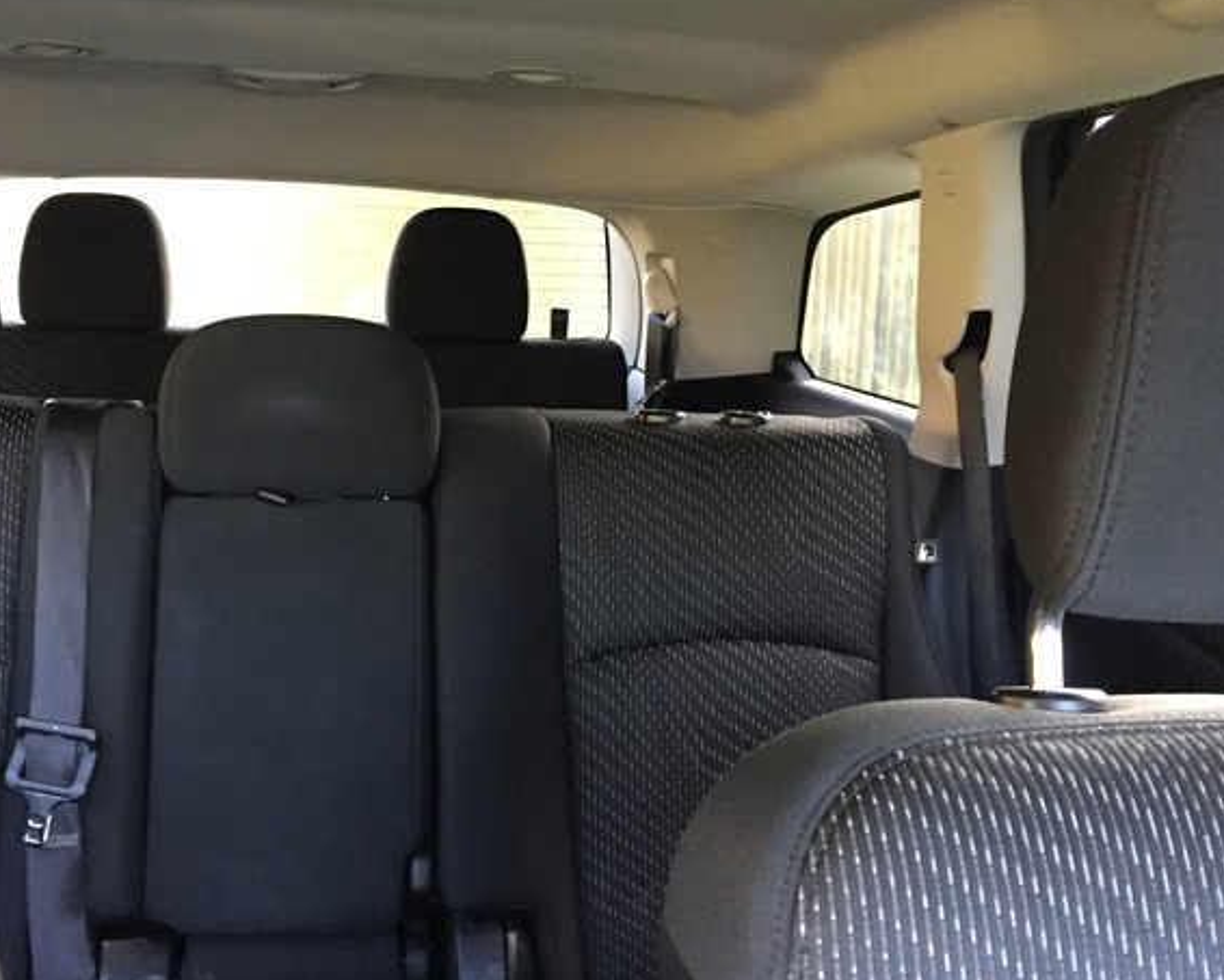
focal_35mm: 40
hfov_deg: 45.3
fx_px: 1449
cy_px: 461
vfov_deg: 37.3
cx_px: 441
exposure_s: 1/17
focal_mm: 4.15
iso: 250
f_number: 2.2
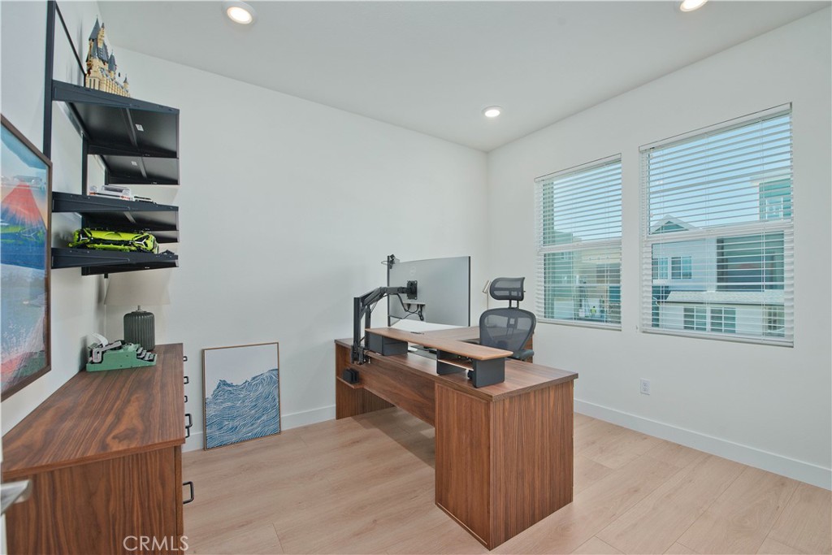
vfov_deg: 77.3
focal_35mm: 15
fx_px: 347
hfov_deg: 100.4
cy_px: 278
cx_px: 416
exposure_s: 1/640
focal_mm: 15
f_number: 5.6
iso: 400
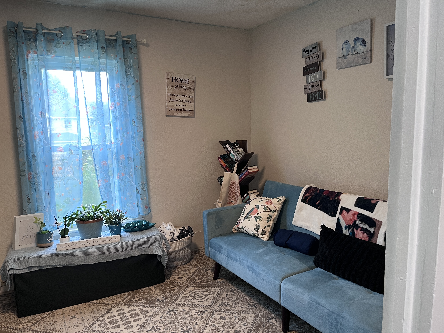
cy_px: 166
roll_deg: +2.0
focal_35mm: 26
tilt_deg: -7.2
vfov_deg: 53.1
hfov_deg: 67.3
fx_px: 333
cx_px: 222
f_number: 1.6
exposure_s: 1/60
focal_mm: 5.1
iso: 100
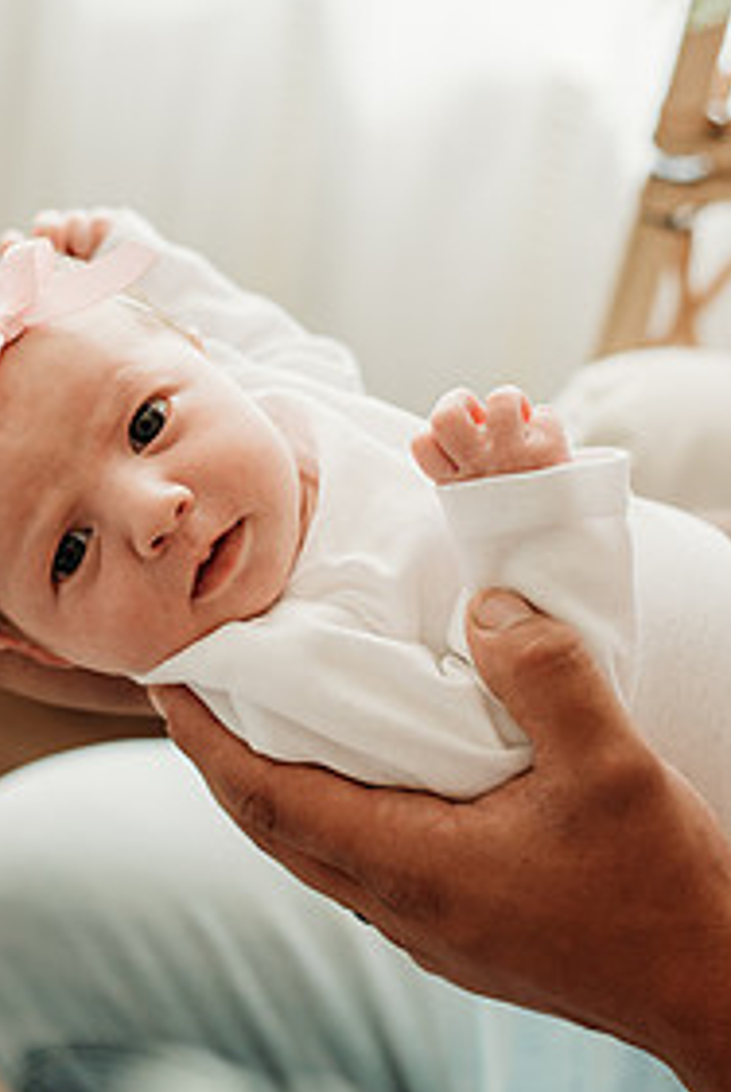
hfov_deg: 17.1
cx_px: 233
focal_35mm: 80
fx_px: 2430
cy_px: 462
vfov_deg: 25.3
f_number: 2.8
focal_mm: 50
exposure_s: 1/250
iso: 800
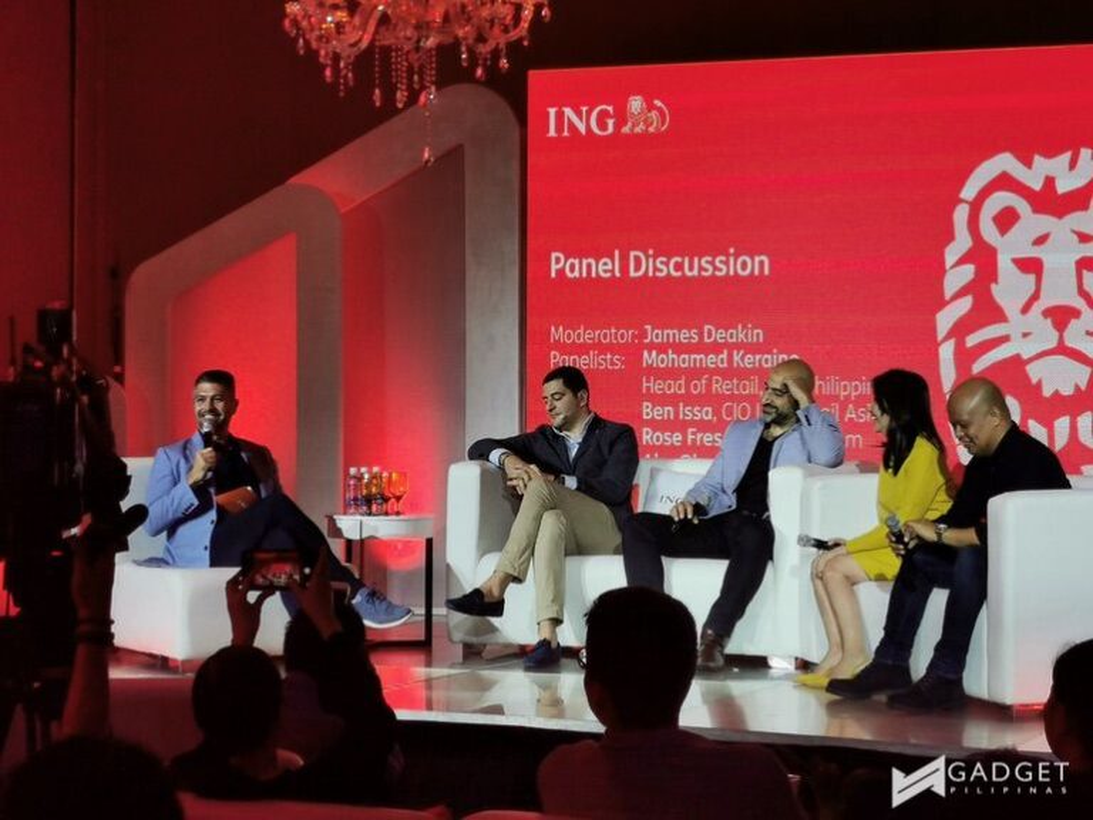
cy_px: 410
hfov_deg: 21.3
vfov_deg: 16.1
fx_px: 2905
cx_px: 546
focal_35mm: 92
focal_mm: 5.56
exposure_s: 1/447
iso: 50
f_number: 1.6
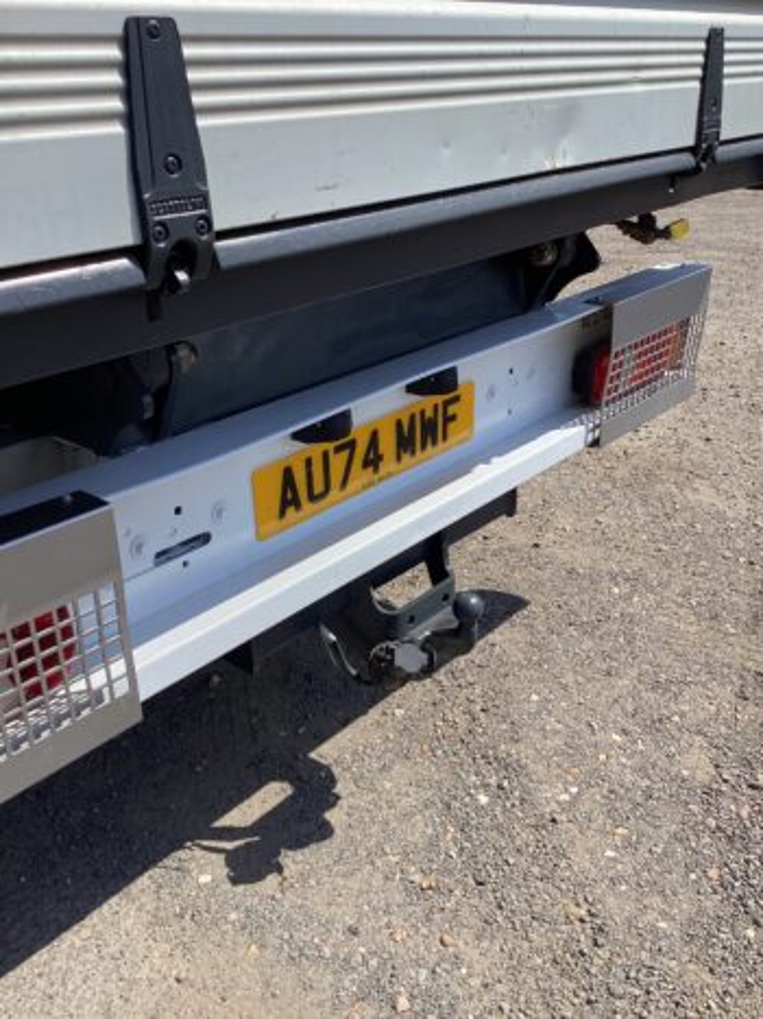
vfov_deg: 58.4
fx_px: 911
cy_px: 510
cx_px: 382
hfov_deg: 45.4
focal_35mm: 31
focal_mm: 3.3
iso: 25
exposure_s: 1/1508
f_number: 2.4
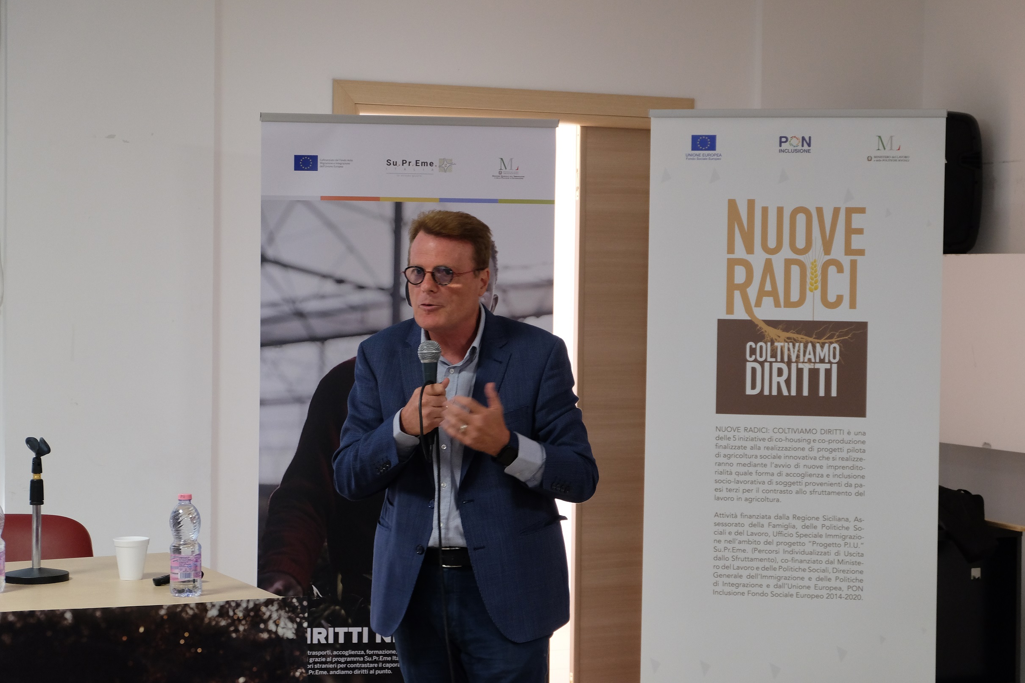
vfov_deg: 17.9
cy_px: 337
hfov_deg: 26.6
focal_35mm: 76
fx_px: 2164
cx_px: 519
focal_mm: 50
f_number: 5.6
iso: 1600
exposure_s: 1/30
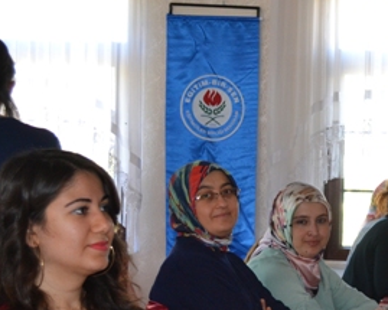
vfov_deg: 17.4
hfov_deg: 20.6
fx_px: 999
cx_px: 457
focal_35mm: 87
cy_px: 275
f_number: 4.2
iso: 1100
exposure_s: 1/60
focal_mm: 26
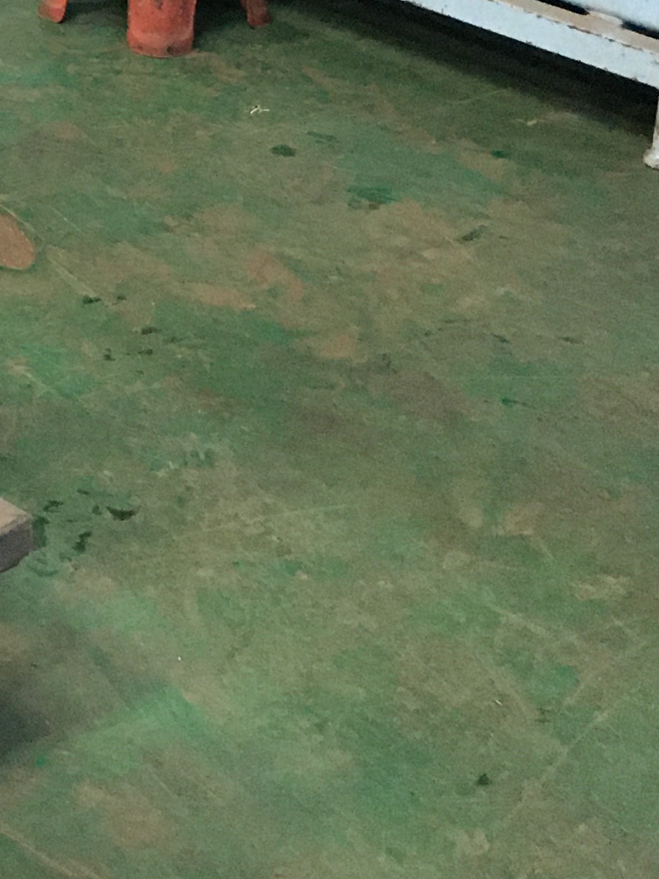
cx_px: -624
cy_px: -157
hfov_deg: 13.4
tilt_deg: -16.2
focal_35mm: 96
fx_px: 2436
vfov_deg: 19.3
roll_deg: +0.5
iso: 200
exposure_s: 1/17
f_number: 2.2
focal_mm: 4.15
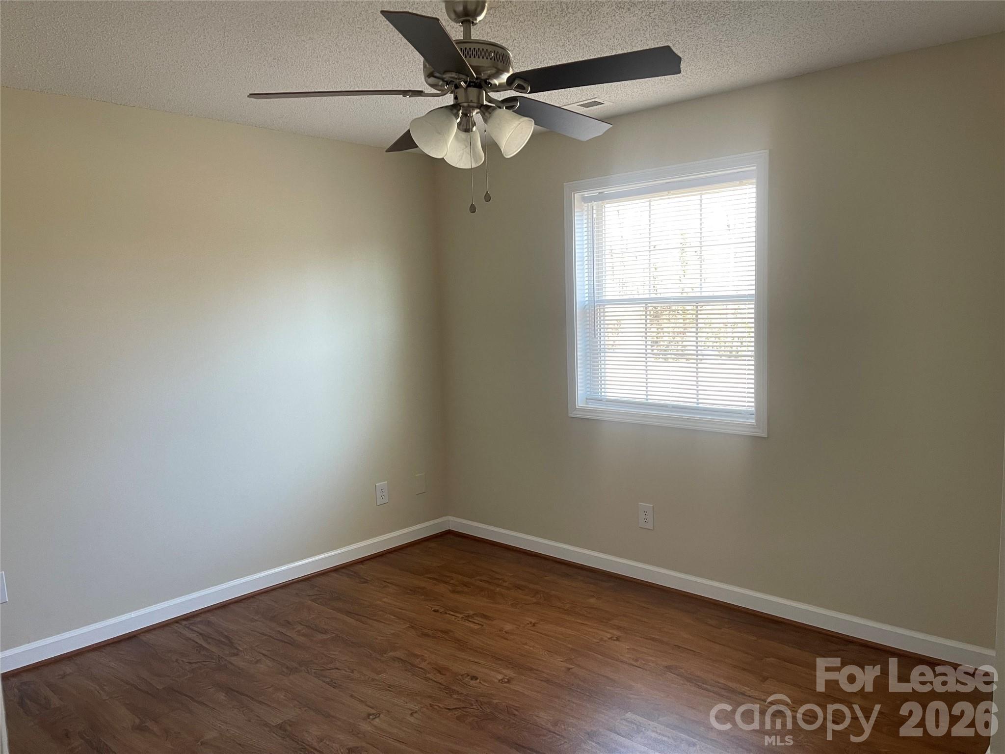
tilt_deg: -6.6
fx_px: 755
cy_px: 377
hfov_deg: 67.3
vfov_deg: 53.1
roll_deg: +2.1
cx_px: 502
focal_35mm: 26
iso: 125
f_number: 1.6
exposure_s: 1/72
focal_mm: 5.1
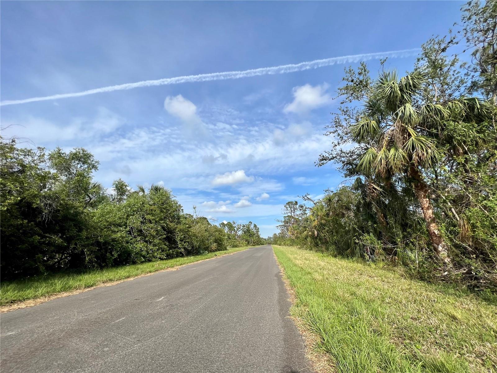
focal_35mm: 13
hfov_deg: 106.2
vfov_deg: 89.9
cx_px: 248
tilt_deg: +16.8
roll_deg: +2.7
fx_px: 187
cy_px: 186
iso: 32
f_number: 1.8
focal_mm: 1.57
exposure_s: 1/2481
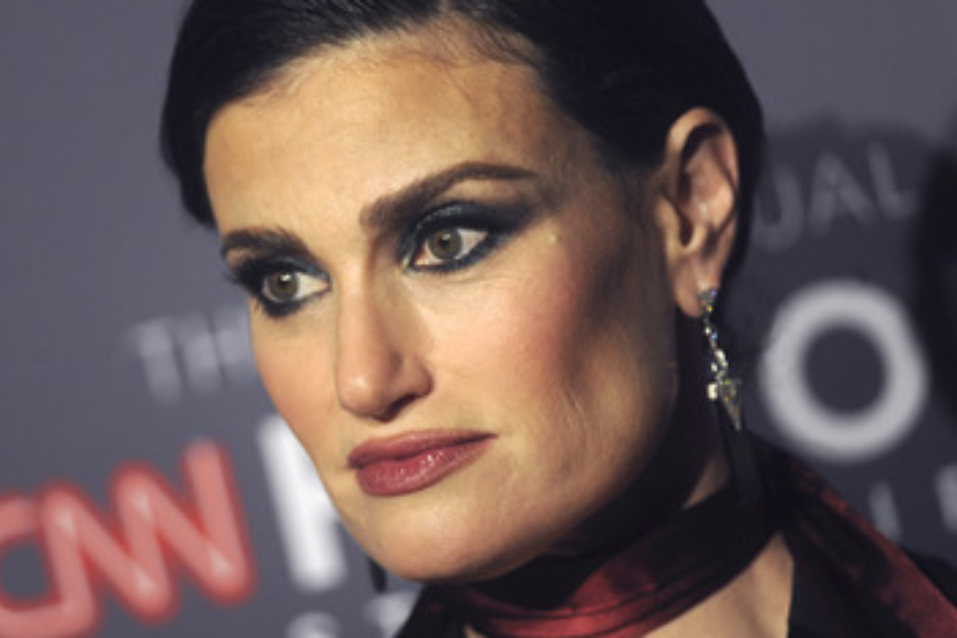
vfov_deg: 3.6
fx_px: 10234
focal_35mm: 385
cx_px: 393
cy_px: 311
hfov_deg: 5.4
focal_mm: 300
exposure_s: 1/320
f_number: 4
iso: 1600
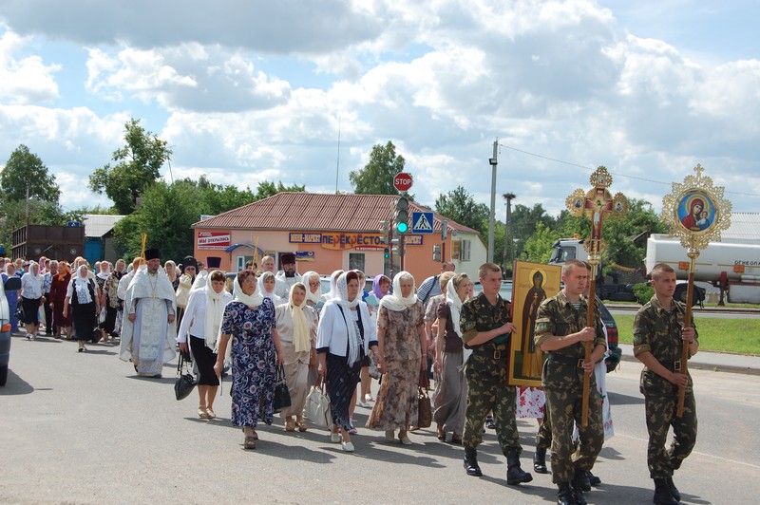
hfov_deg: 33.4
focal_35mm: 60
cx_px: 380
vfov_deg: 22.6
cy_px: 252
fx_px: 1266
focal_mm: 40
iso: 200
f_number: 9
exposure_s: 1/320
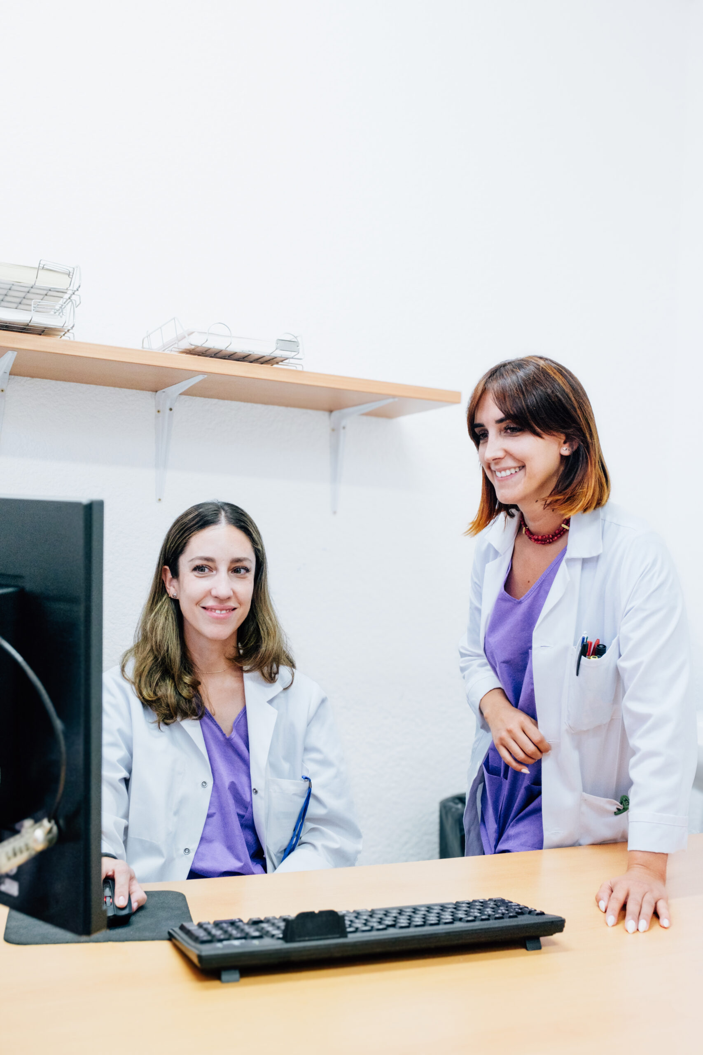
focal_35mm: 35
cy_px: 528
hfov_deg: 37.9
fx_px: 1025
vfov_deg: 54.4
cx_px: 352
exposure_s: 1/125
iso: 2000
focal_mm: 23.4
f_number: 5
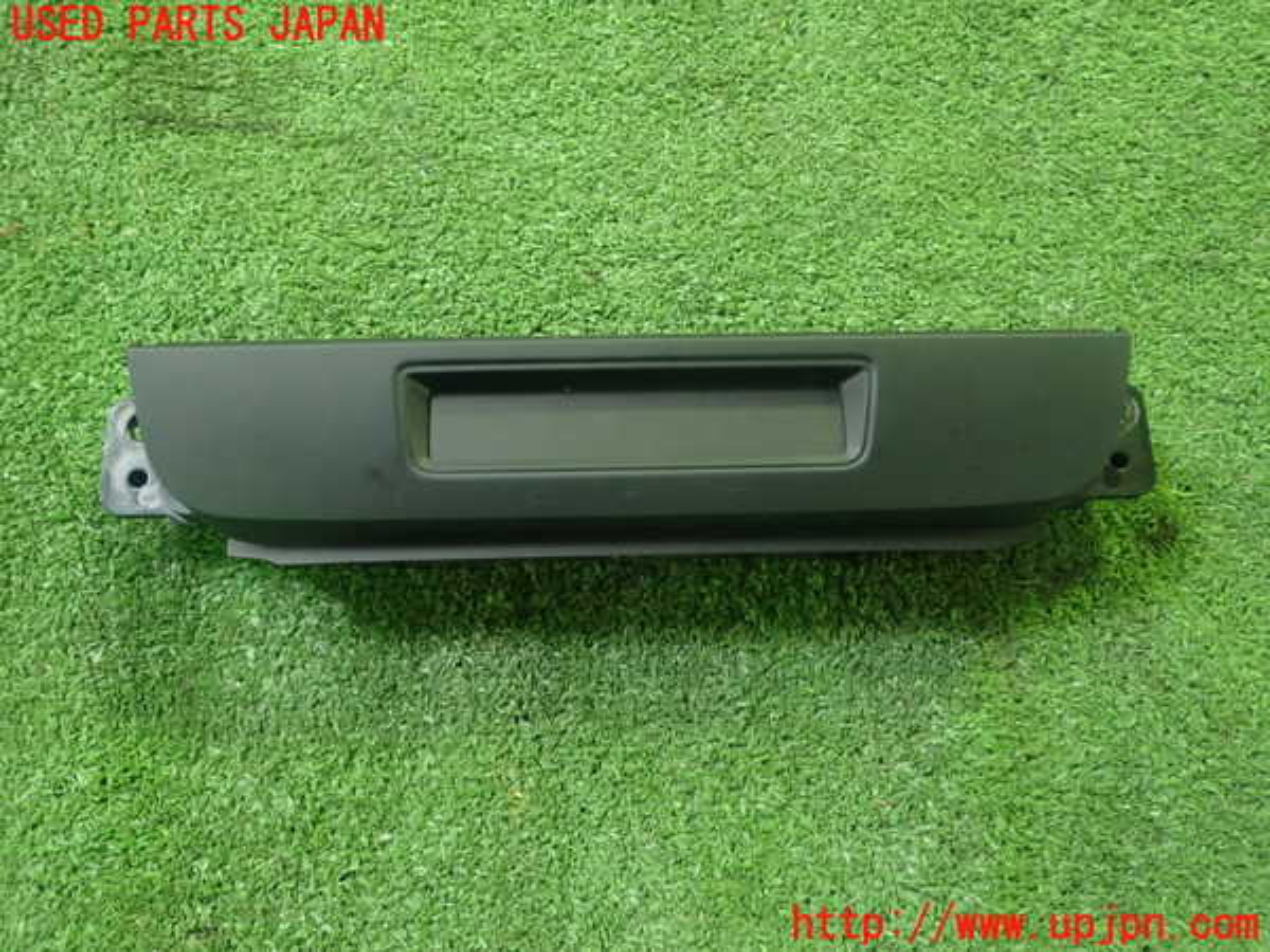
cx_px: 635
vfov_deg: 46.8
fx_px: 1101
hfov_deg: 60.0
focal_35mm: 30
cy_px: 476
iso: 640
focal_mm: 5.4
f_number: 2.3
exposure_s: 1/30
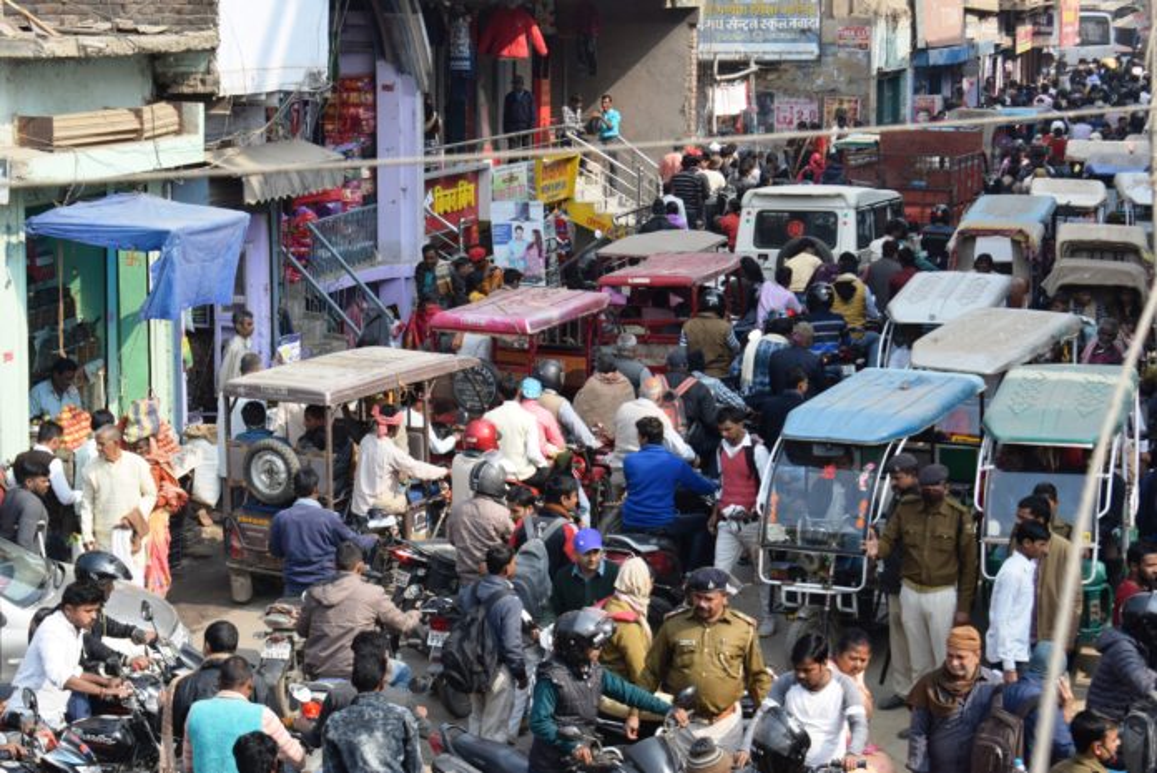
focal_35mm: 82
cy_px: 386
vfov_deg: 16.6
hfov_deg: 24.6
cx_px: 578
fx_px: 2653
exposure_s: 1/250
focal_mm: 55
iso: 200
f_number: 8
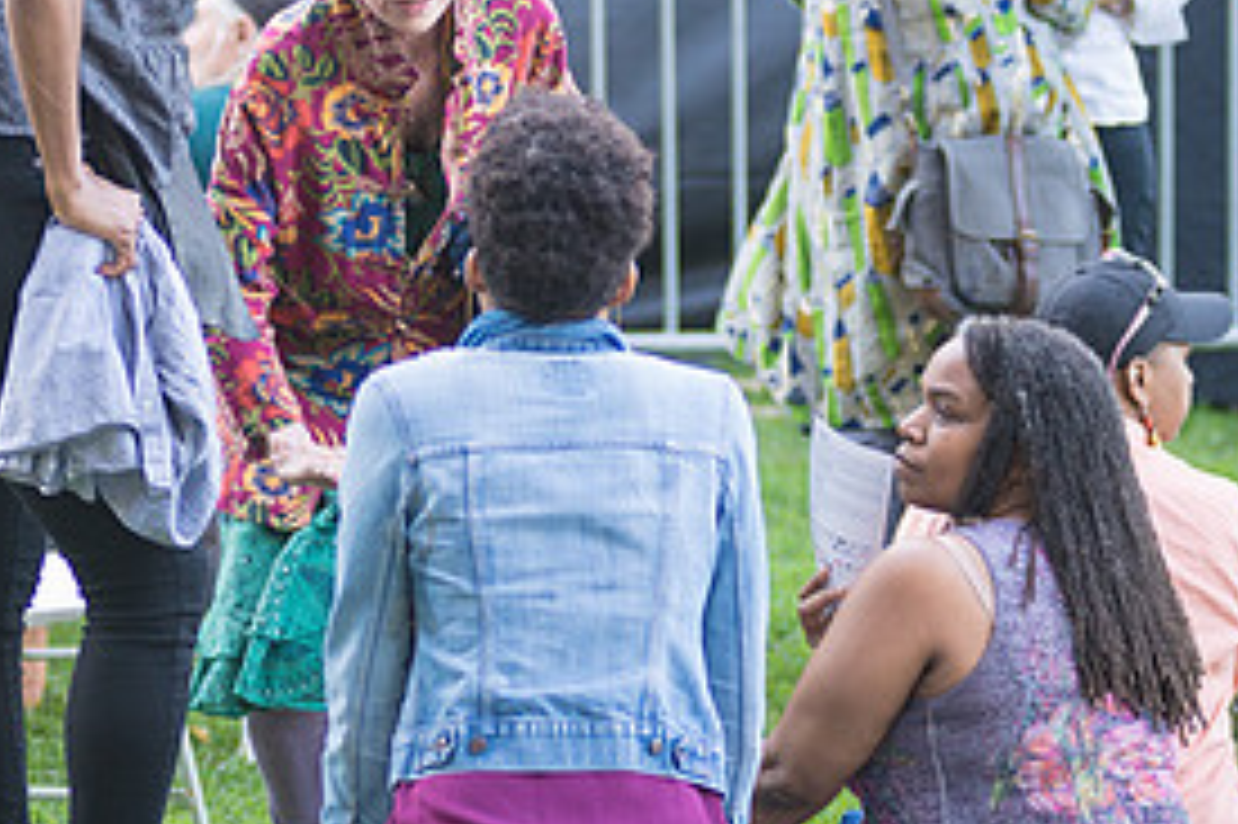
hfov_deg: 9.8
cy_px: 124
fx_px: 7251
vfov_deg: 6.5
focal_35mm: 211
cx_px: 410
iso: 400
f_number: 3.2
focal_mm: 100
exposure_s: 1/100
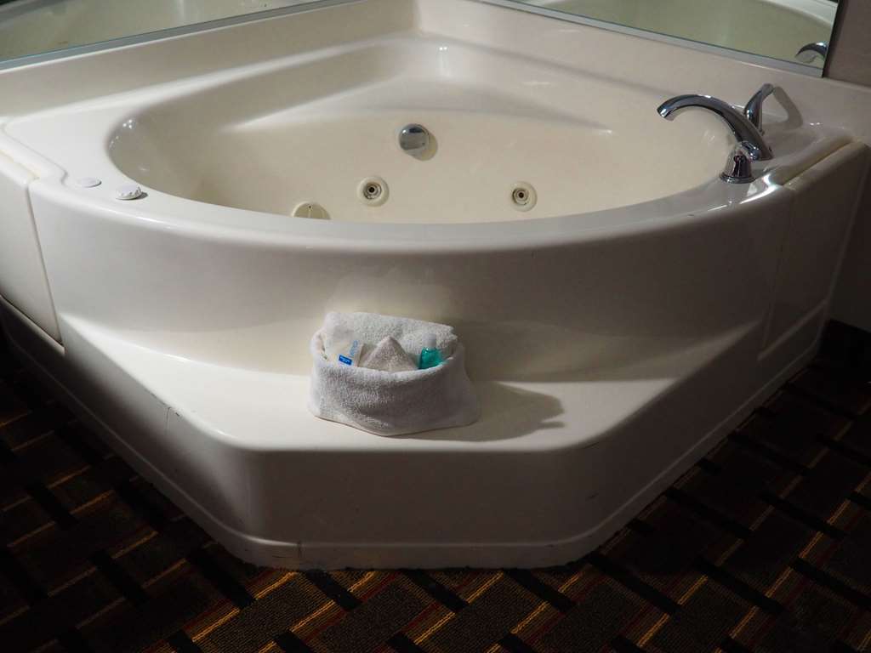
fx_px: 856
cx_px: 436
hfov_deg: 54.0
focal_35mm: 34
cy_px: 326
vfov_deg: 41.8
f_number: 3.8
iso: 1600
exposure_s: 1/25
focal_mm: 17
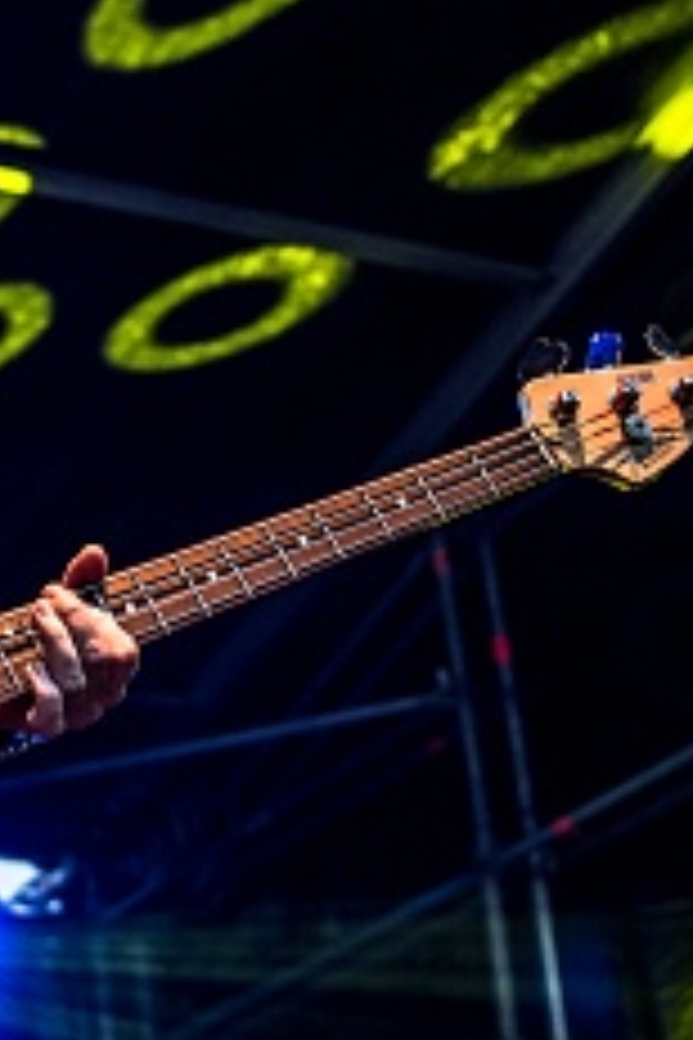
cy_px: 662
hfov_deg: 12.2
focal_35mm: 109
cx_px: -227
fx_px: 3147
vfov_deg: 18.7
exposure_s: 1/100
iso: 125
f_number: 2.8
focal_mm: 35
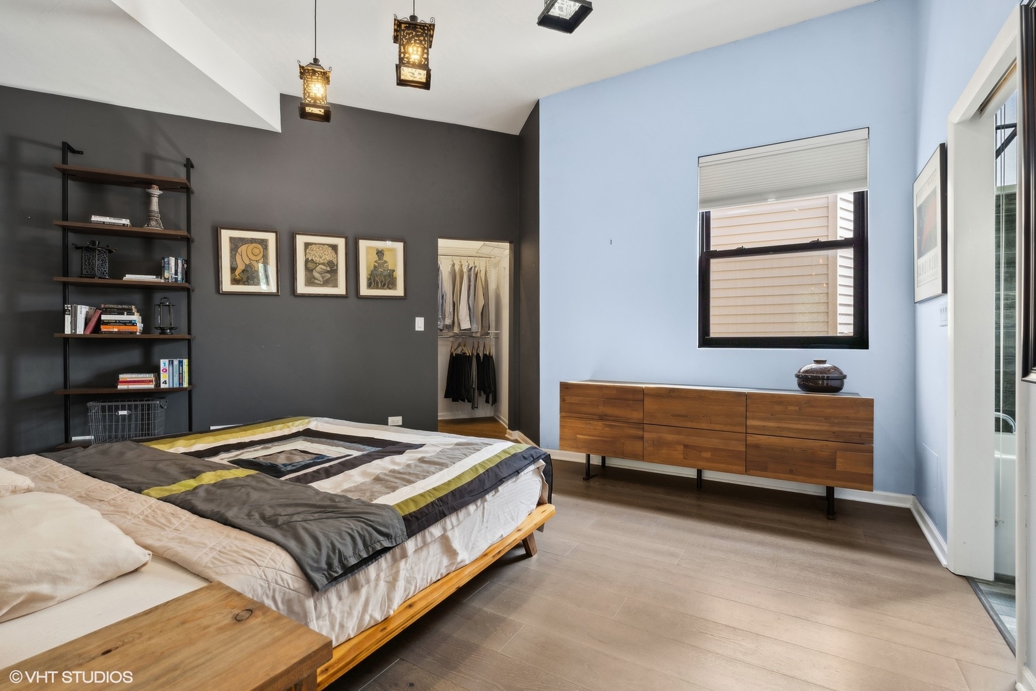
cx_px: 518
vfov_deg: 73.7
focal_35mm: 16
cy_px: 346
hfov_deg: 96.7
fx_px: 460
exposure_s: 1/13
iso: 320
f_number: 8
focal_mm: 16
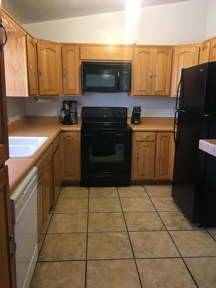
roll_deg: -0.1
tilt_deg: -11.1
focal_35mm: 29
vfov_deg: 61.7
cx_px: 108
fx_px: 241
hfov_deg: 48.2
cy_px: 144
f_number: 2.2
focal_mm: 4.15
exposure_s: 1/30
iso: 64
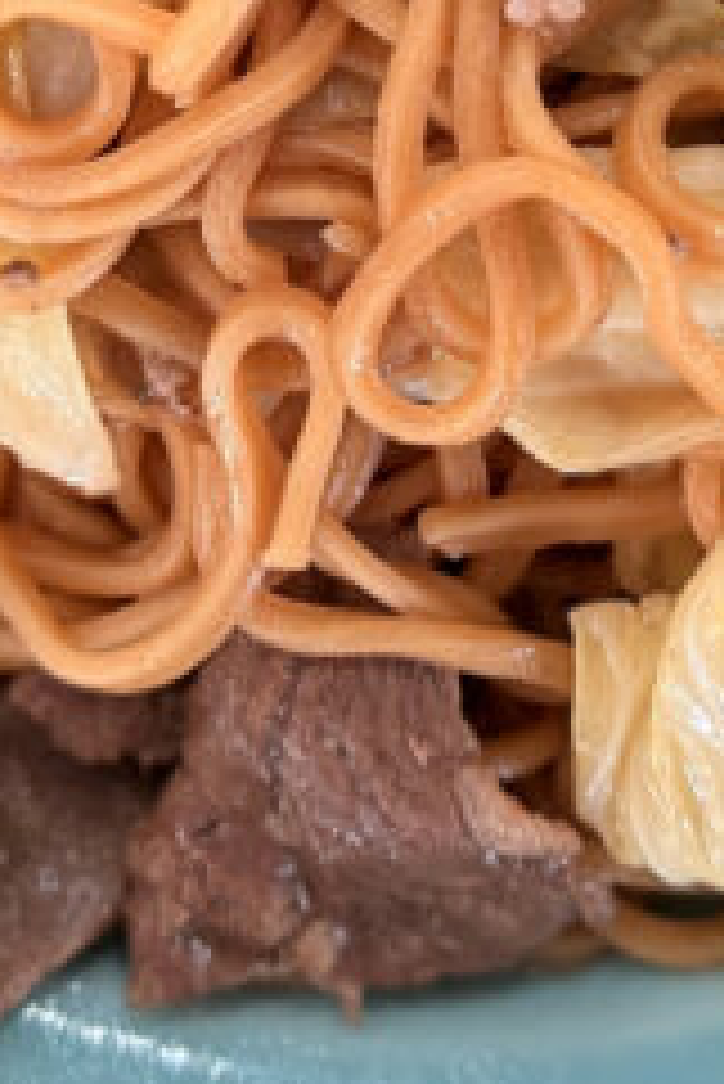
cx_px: 391
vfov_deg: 18.6
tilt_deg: -86.8
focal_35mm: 106
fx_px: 3193
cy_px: -72
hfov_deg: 12.9
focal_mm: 6.76
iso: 250
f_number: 1.78
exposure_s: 1/60
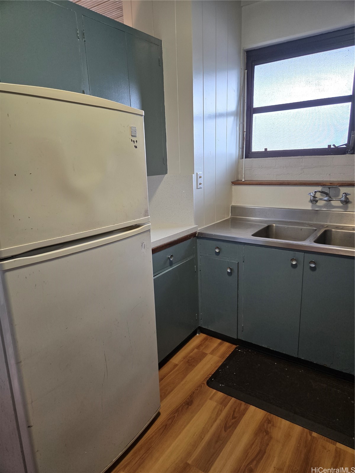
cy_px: 236
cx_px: 178
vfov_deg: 73.9
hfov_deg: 58.9
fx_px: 314
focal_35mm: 23
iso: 125
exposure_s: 1/120
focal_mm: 5.4
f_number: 1.8
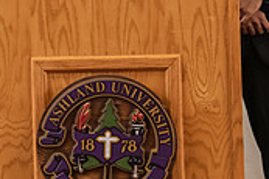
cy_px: -52
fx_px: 3762
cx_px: 8
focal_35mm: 504
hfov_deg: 4.1
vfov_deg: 2.7
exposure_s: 1/160
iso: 2500
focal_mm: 150
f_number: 3.2
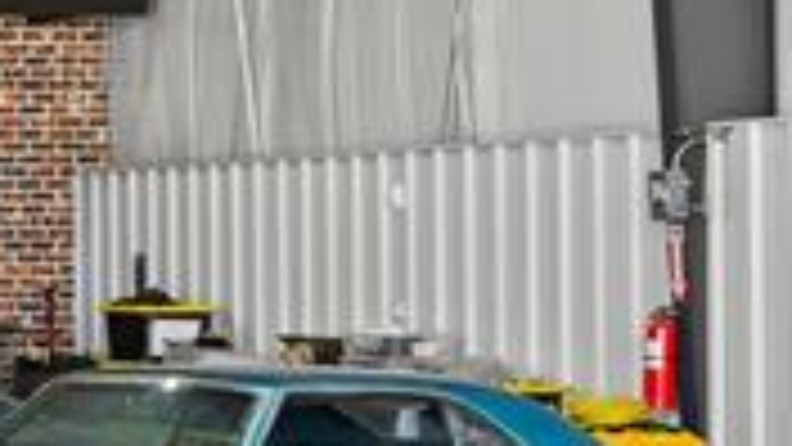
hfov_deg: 11.6
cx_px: -1206
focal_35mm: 146
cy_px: 286
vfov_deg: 8.3
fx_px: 3066
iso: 400
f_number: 8
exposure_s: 1/8
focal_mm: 24
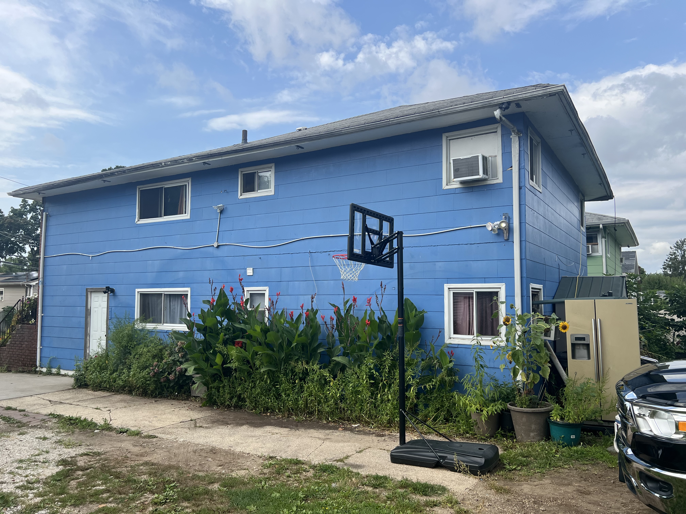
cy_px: 257
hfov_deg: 67.3
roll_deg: +0.7
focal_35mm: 26
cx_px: 343
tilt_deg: +4.6
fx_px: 515
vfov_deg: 53.1
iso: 50
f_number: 1.5
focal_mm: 5.7
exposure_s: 1/2994
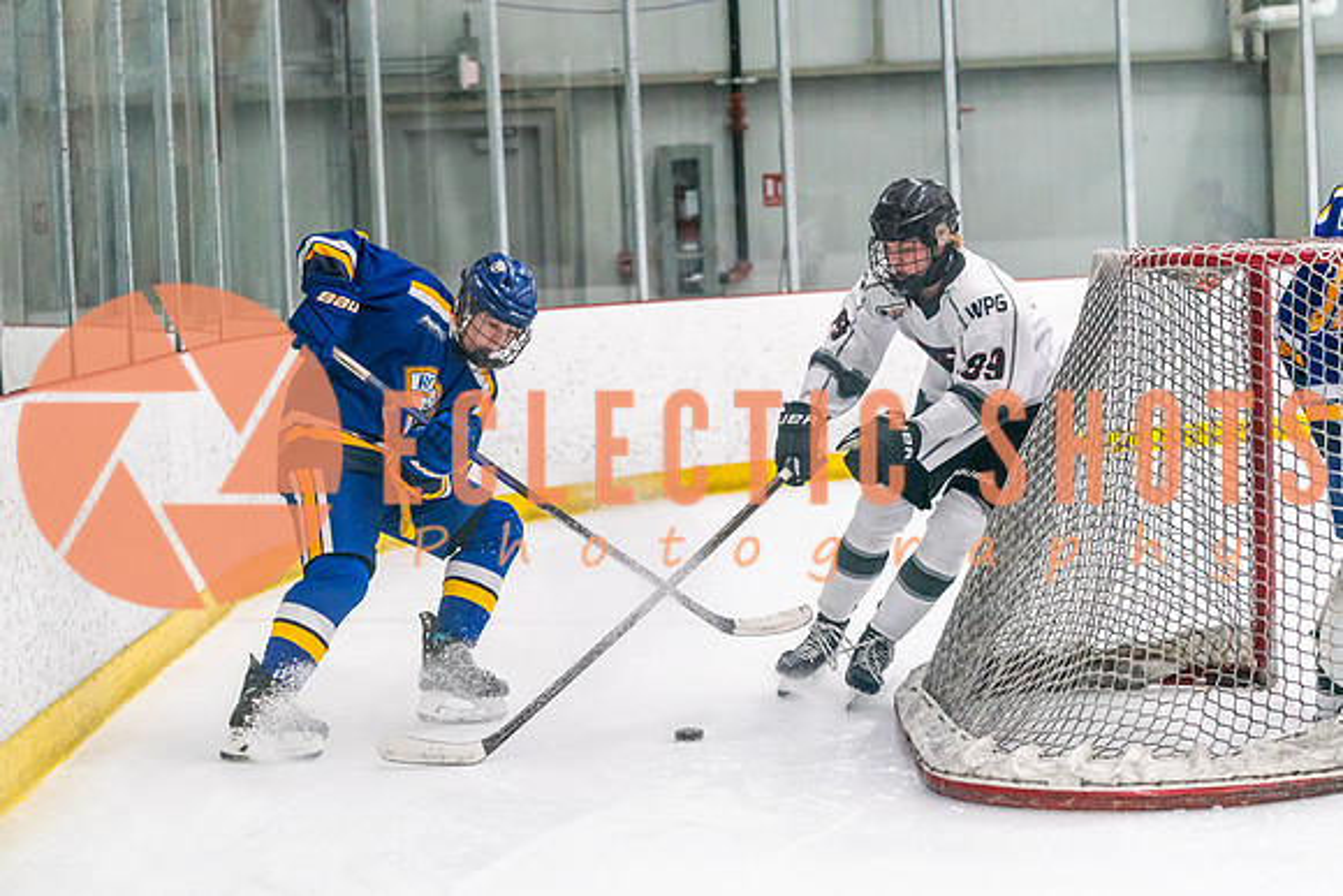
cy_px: 406
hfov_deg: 21.1
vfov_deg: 14.2
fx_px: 3608
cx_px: 559
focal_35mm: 97
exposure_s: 1/1250
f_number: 2.8
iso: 3200
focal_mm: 75
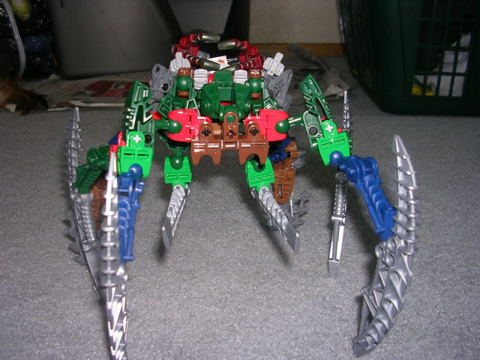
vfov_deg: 37.7
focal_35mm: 38
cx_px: 240
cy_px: 180
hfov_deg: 49.0
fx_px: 527
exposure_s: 1/60.1
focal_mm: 5.8
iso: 50
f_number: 2.8
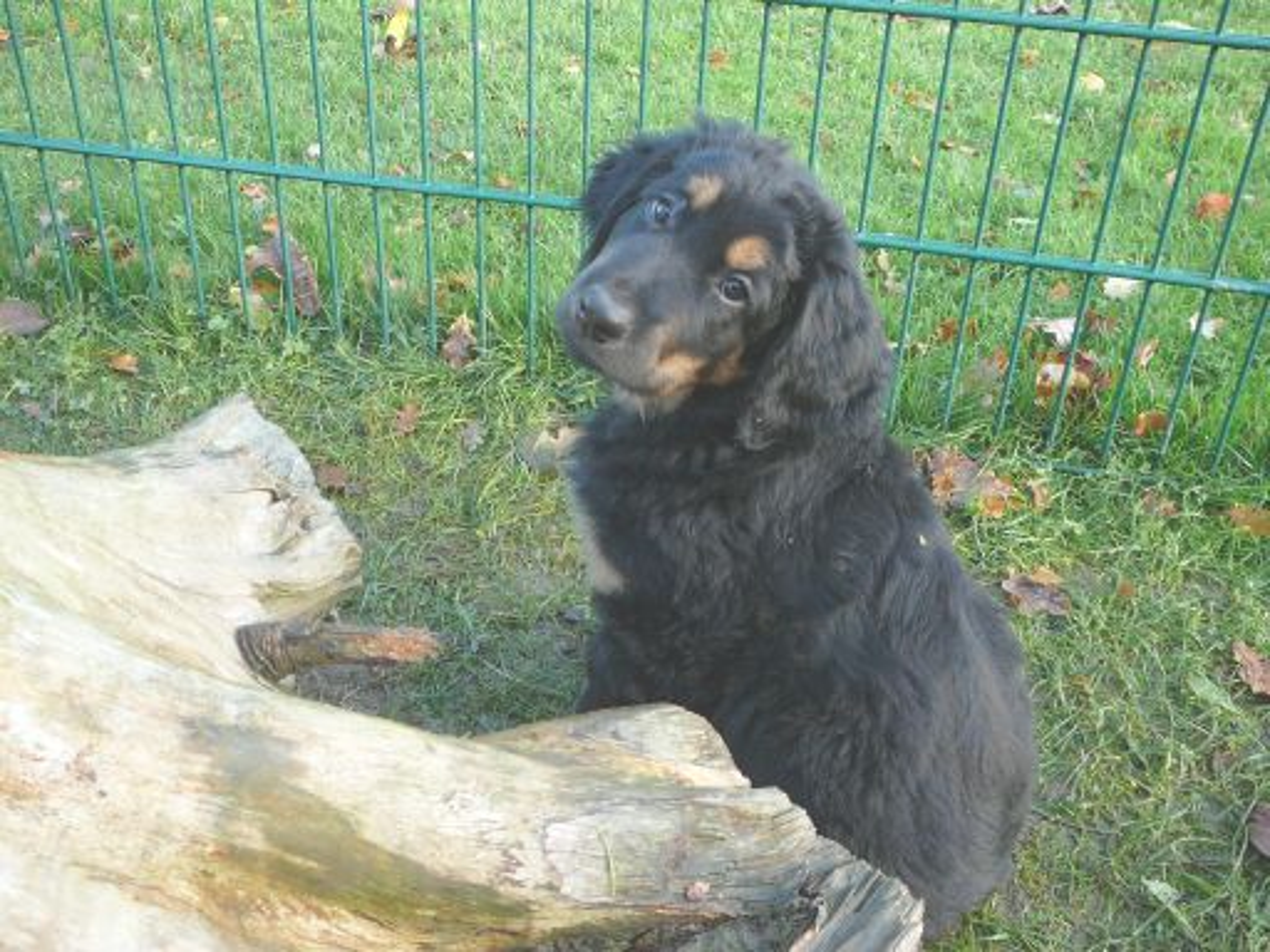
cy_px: 476
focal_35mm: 35
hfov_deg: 52.6
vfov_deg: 40.7
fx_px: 1284
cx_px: 635
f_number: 2.8
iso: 100
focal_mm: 5.2
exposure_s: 1/60
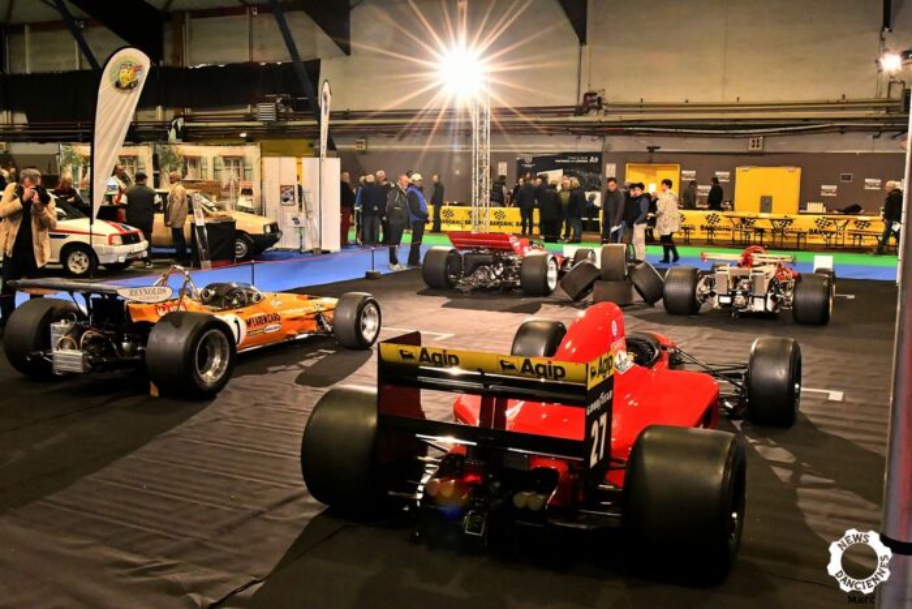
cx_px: 456
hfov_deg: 53.1
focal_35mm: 36
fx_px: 912
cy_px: 304
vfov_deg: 36.9
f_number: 14
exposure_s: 1/40
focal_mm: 24
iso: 16000
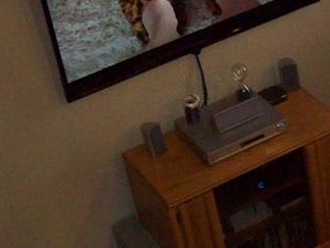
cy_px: 202
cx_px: 274
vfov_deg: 13.0
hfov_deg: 17.1
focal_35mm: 114
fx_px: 1088
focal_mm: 6
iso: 200
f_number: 2.7
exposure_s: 1/64
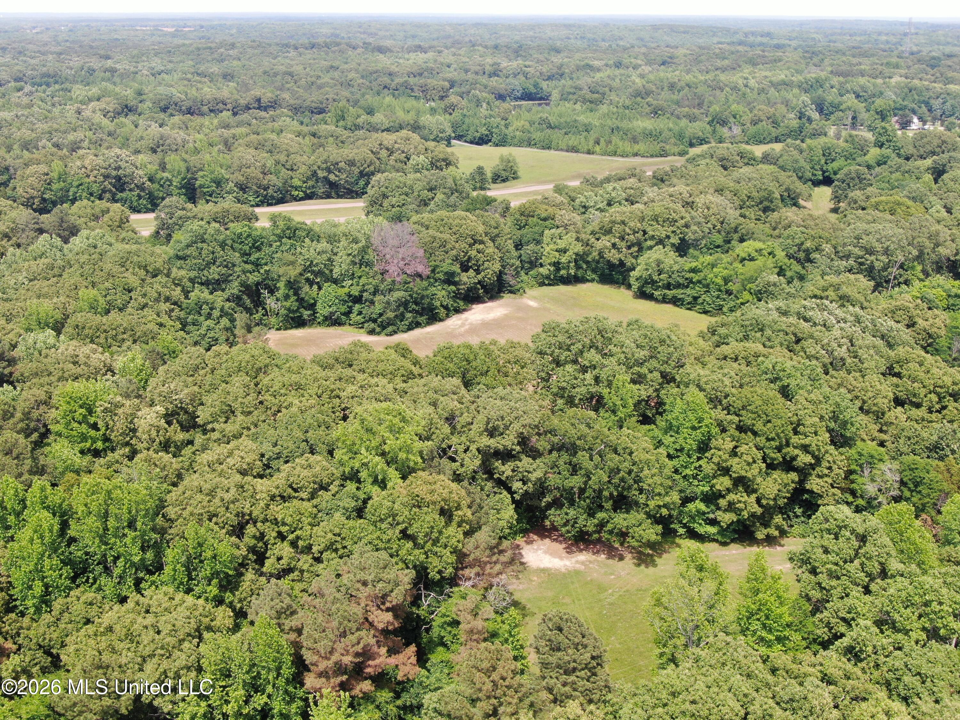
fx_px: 1082
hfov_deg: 47.9
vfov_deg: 36.8
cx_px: 480
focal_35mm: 39
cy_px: 360
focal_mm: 6.63
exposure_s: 1/320
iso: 100
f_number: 3.4
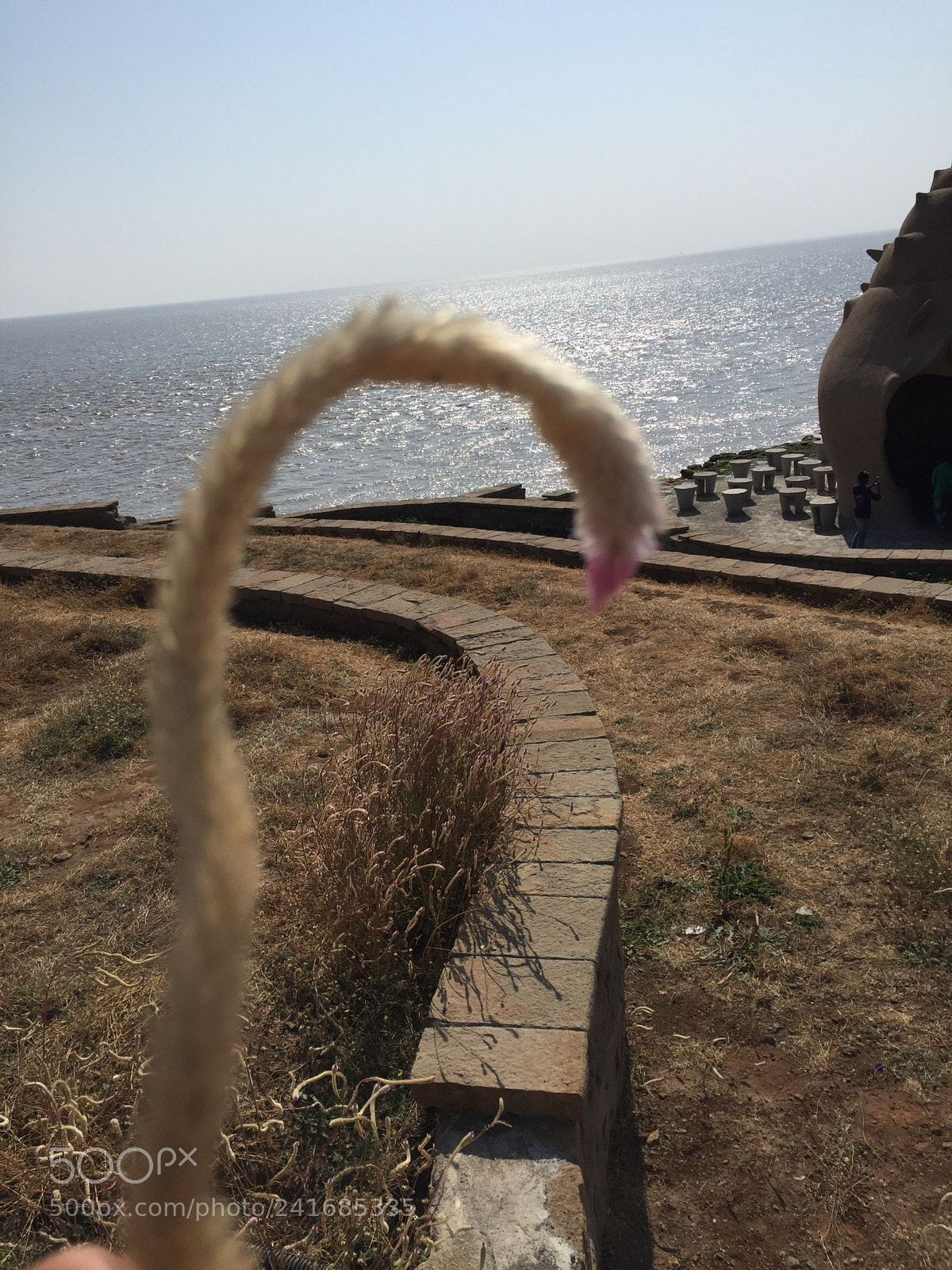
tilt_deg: -17.7
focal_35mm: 29
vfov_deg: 61.7
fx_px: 1063
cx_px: 476
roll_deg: +5.5
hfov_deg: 48.2
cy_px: 635
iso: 32
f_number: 2.2
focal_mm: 4.15
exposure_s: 1/5650
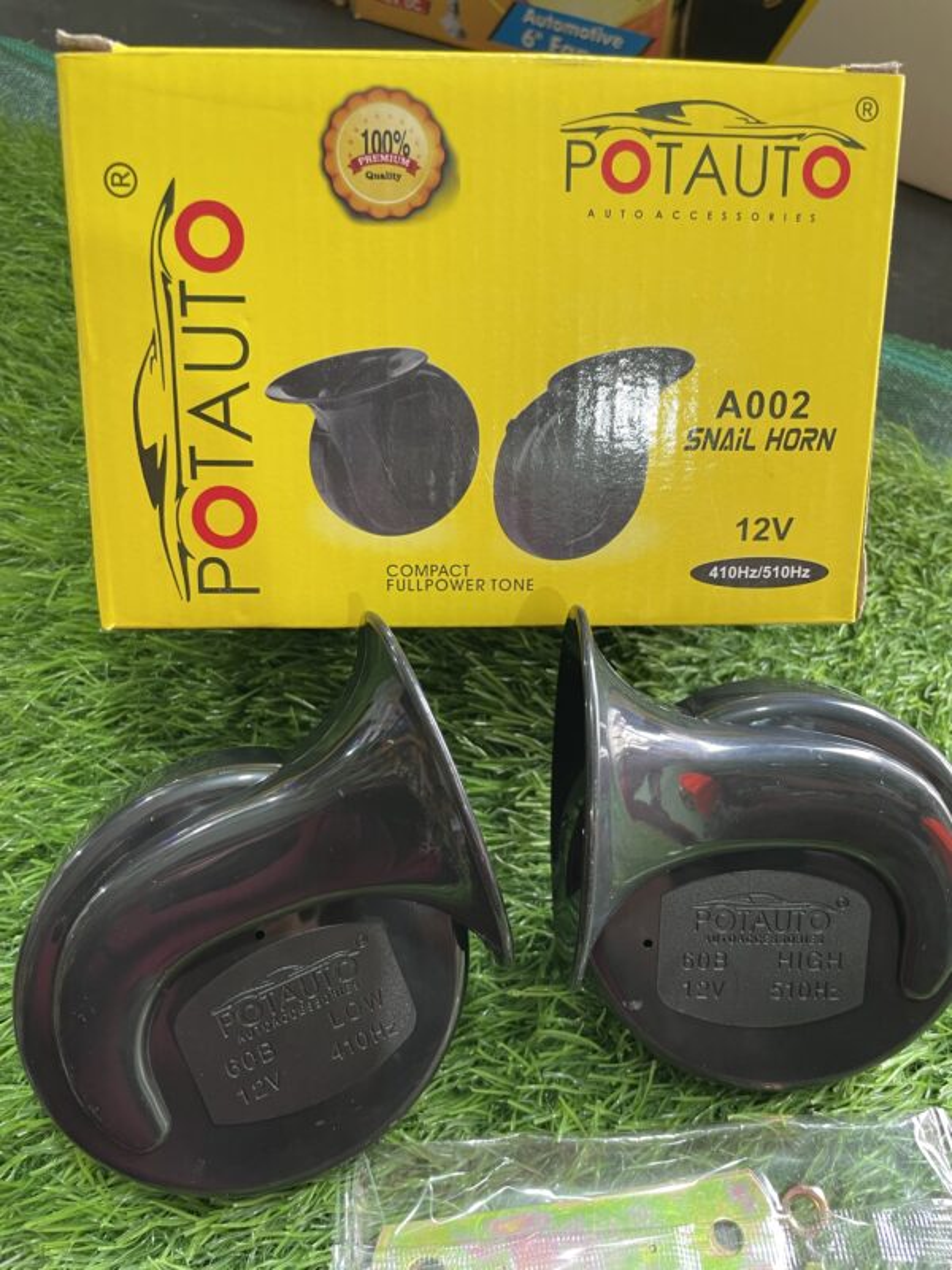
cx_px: 476
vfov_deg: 67.3
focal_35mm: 26
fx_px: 953
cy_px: 635
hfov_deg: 53.1
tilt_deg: -53.5
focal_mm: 4.2
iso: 100
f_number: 1.6
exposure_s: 1/50
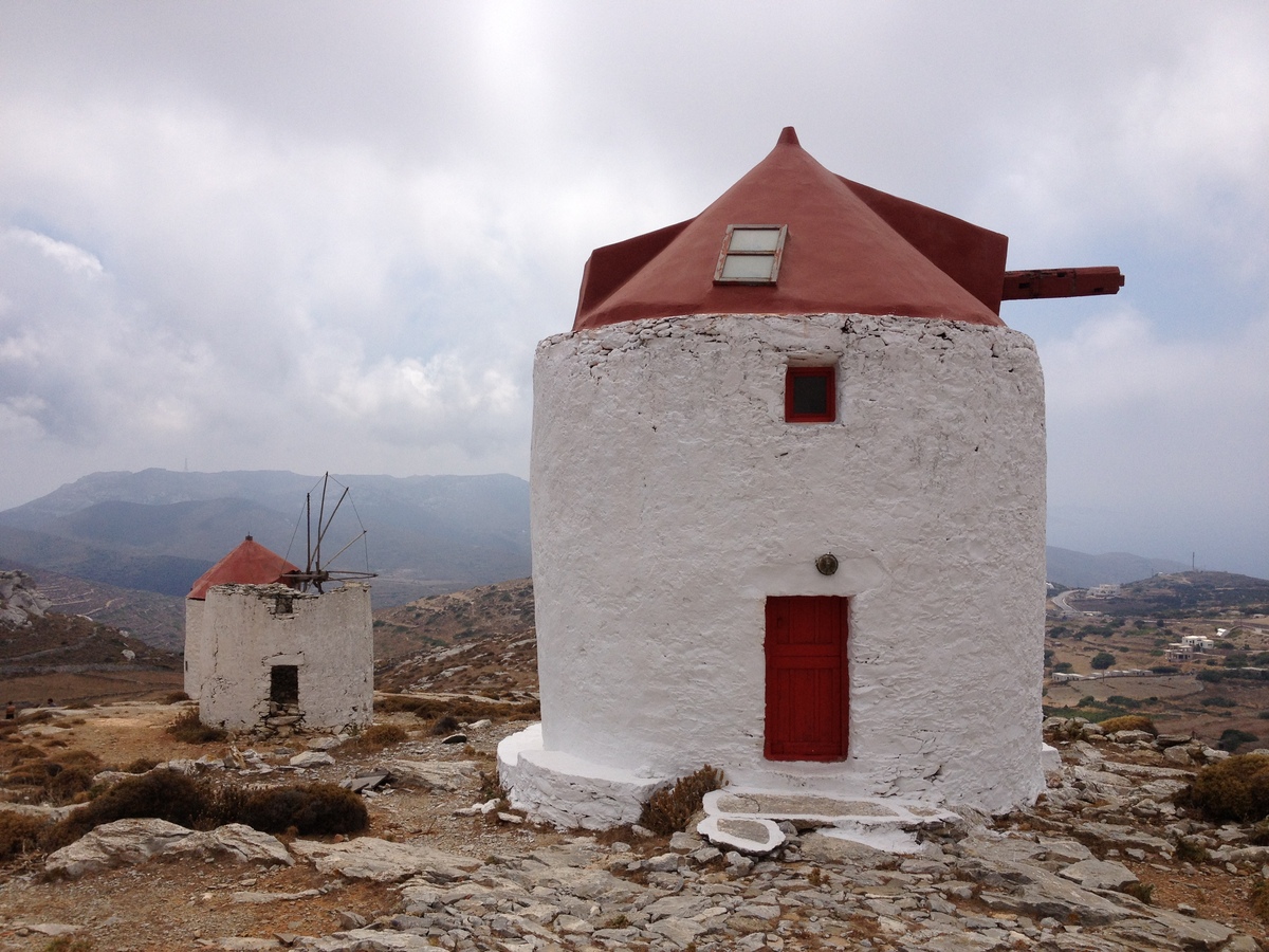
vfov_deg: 40.7
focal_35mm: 35
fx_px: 1283
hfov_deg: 52.6
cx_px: 634
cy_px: 476
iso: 50
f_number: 2.4
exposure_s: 1/3953
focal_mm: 4.28
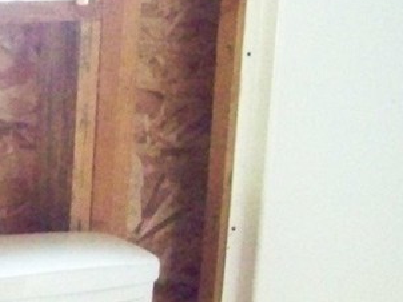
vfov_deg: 11.4
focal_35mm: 129
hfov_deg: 14.1
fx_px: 1501
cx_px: -238
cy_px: 238
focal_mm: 6.3
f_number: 2.8
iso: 1600
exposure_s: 1/15
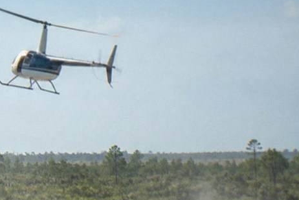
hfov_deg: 24.0
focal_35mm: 80
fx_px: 664
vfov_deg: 17.0
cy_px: 150
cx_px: -14
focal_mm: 37
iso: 160
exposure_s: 1/1250
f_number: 4
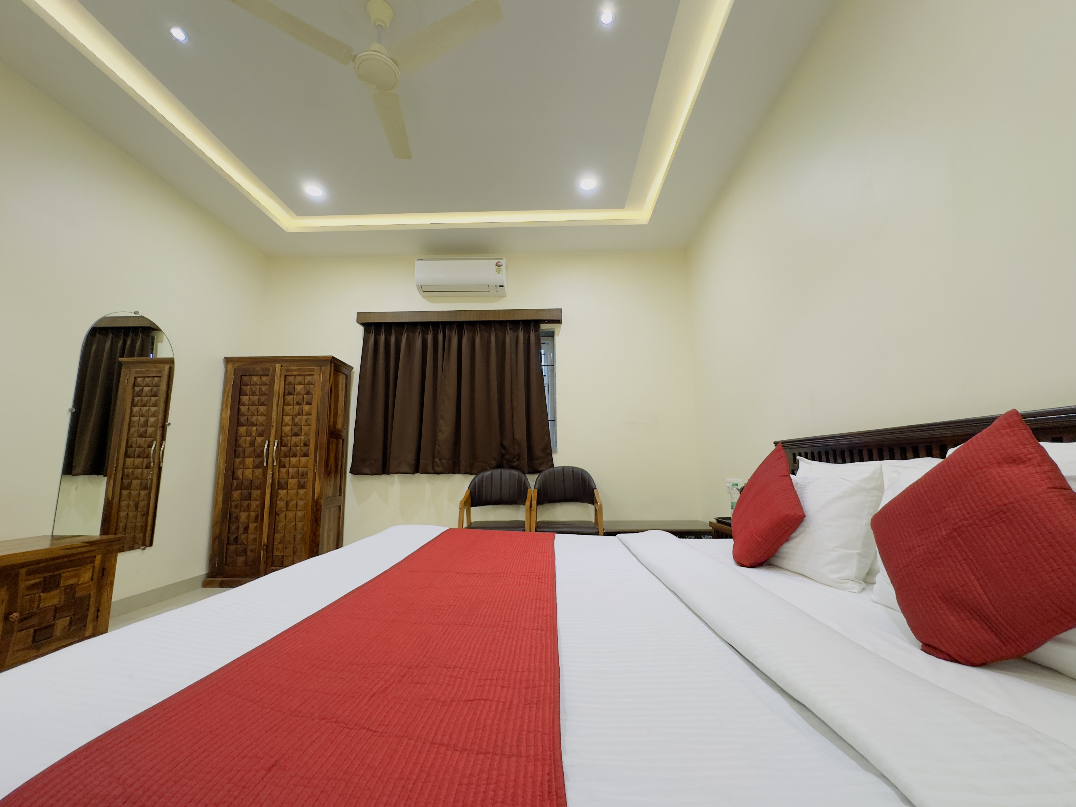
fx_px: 435
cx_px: 538
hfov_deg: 102.1
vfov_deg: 85.7
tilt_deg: +9.0
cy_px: 404
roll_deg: +0.6
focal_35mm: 14
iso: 125
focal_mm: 2.22
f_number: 2.2
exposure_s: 1/100
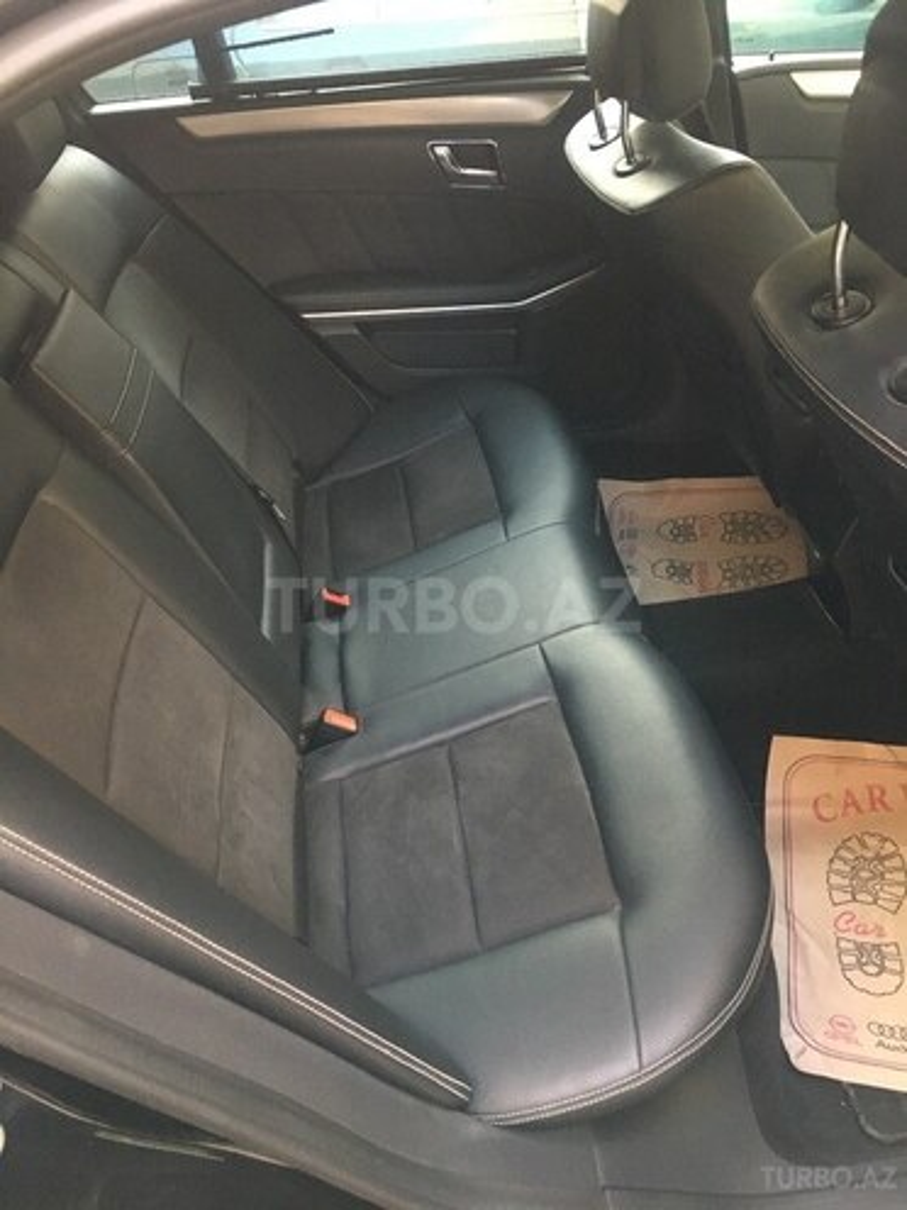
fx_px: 1013
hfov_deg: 48.2
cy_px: 605
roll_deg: +5.5
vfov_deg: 61.7
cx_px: 454
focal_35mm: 29
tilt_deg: -35.0
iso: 200
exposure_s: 1/25
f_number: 2.2
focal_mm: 4.15
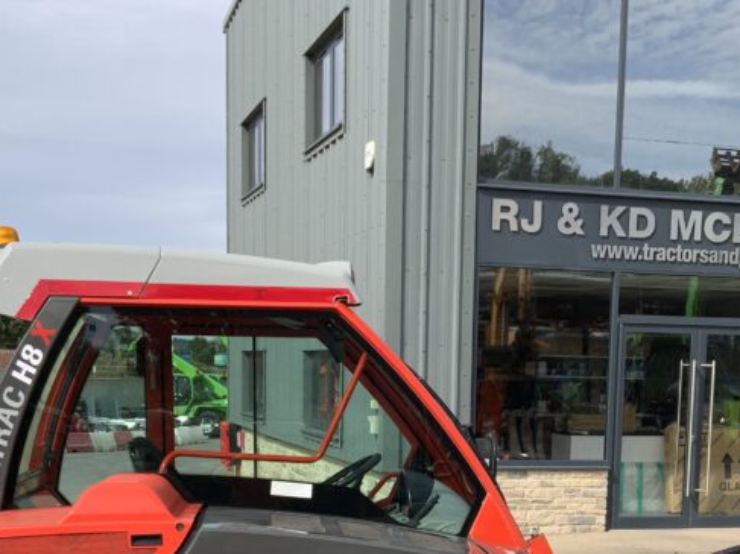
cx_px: 439
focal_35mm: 61
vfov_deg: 23.1
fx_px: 1304
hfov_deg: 31.6
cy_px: 545
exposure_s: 1/1311
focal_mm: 3
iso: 16
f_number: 1.8
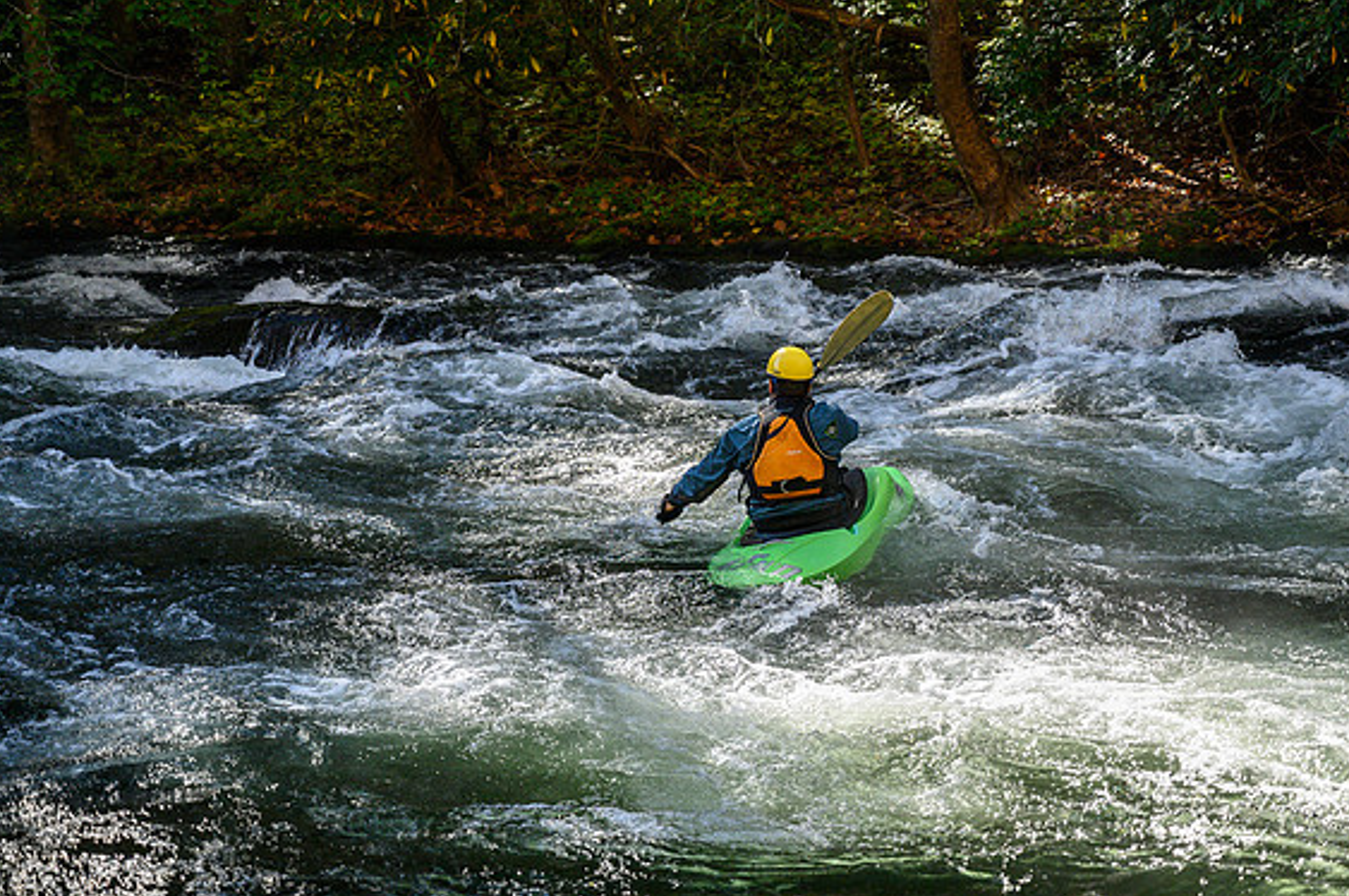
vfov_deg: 16.2
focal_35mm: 84
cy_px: 381
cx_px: 792
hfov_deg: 24.2
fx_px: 3144
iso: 1600
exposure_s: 1/1000
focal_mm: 70
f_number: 4
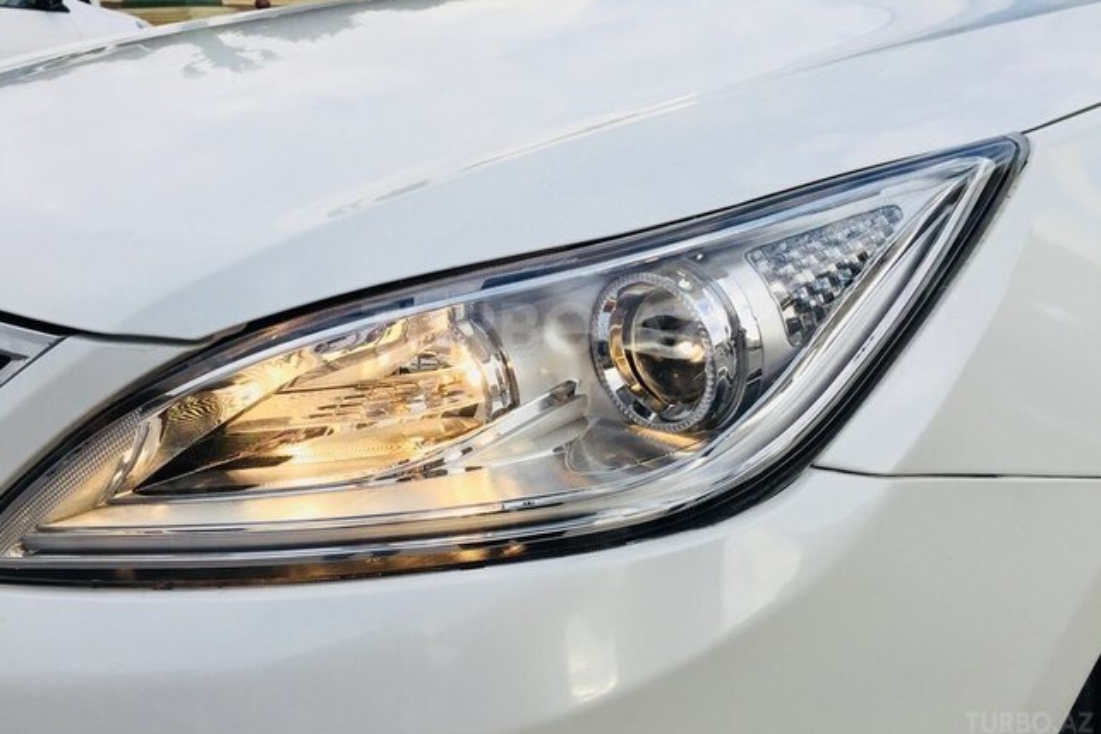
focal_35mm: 31
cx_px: 537
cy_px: 328
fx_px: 948
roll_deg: +0.7
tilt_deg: -16.1
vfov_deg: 42.3
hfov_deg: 60.3
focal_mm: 4.15
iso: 32
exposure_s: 1/898
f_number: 2.2
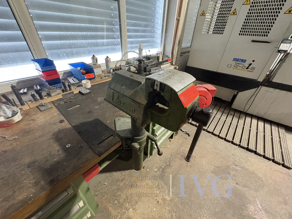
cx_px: 146
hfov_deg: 102.1
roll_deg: -0.3
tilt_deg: -34.5
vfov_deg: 85.7
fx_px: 118
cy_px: 110
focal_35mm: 14
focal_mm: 2.22
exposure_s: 1/53
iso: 800
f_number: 2.2
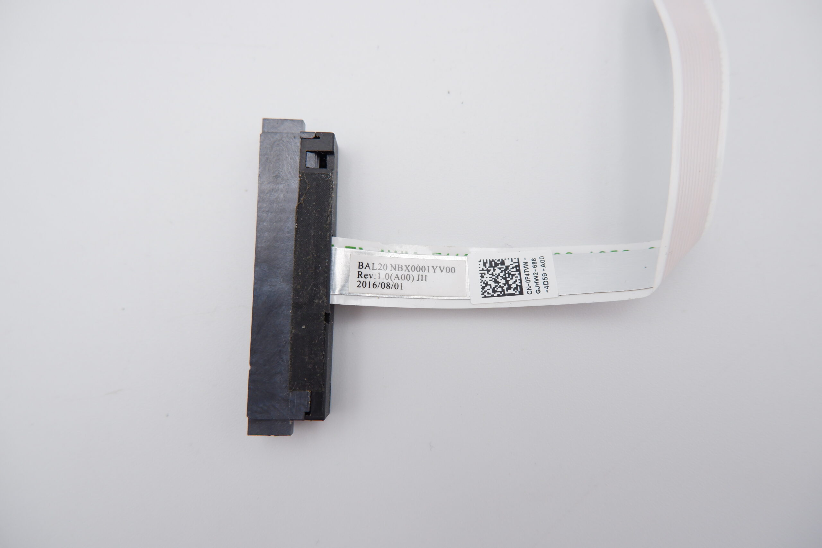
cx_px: 411
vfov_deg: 55.1
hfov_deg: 76.1
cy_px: 274
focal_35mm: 23
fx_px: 525
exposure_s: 1/210
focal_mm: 15
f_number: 5.6
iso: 800
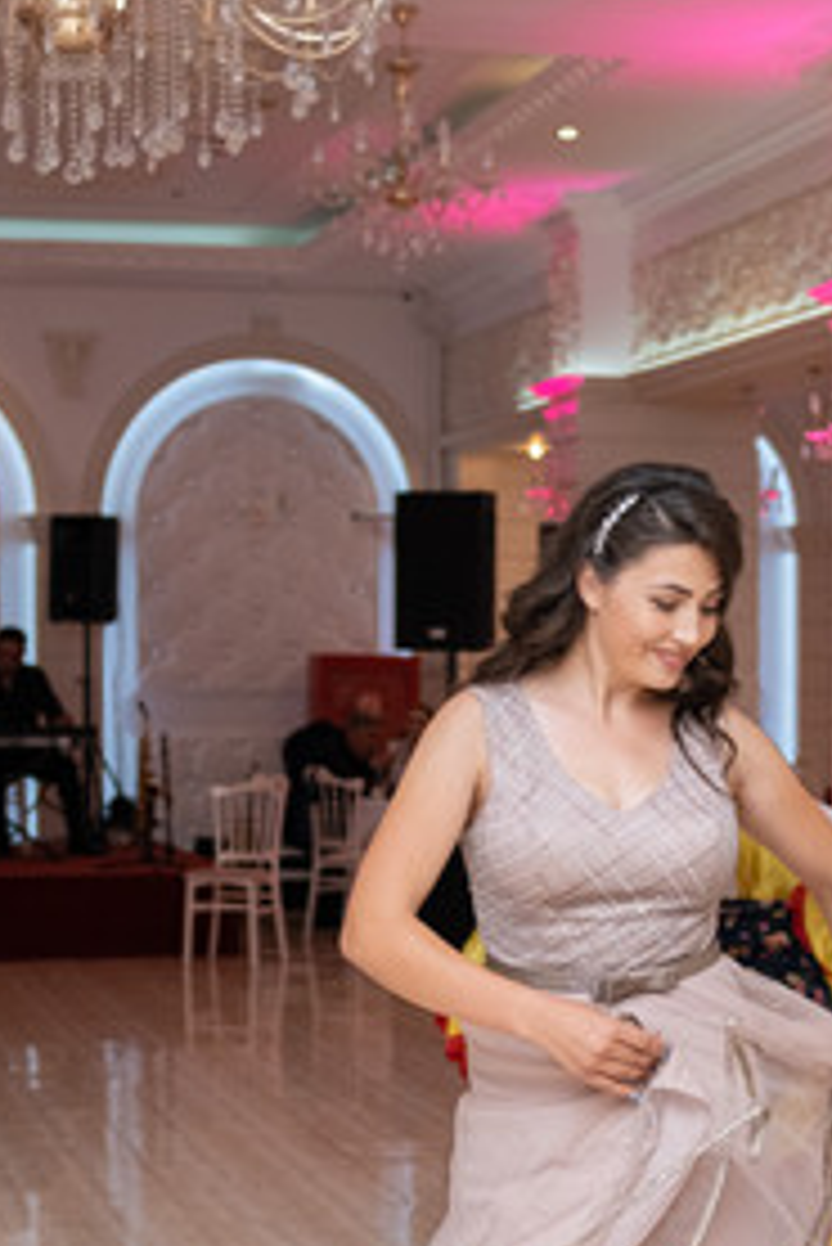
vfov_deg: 25.0
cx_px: 537
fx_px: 2804
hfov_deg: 16.8
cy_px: 774
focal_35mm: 81
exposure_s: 1/125
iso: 640
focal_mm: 23
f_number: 2
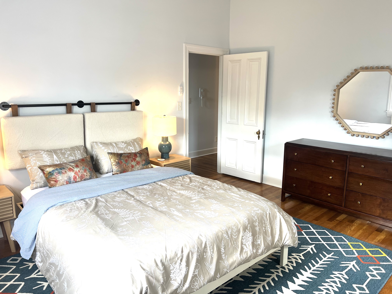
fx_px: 294
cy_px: 147
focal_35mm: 26
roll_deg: -0.2
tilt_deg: -10.9
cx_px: 196
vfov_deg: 53.1
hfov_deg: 67.3
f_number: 1.5
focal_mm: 5.7
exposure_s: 1/120
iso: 80
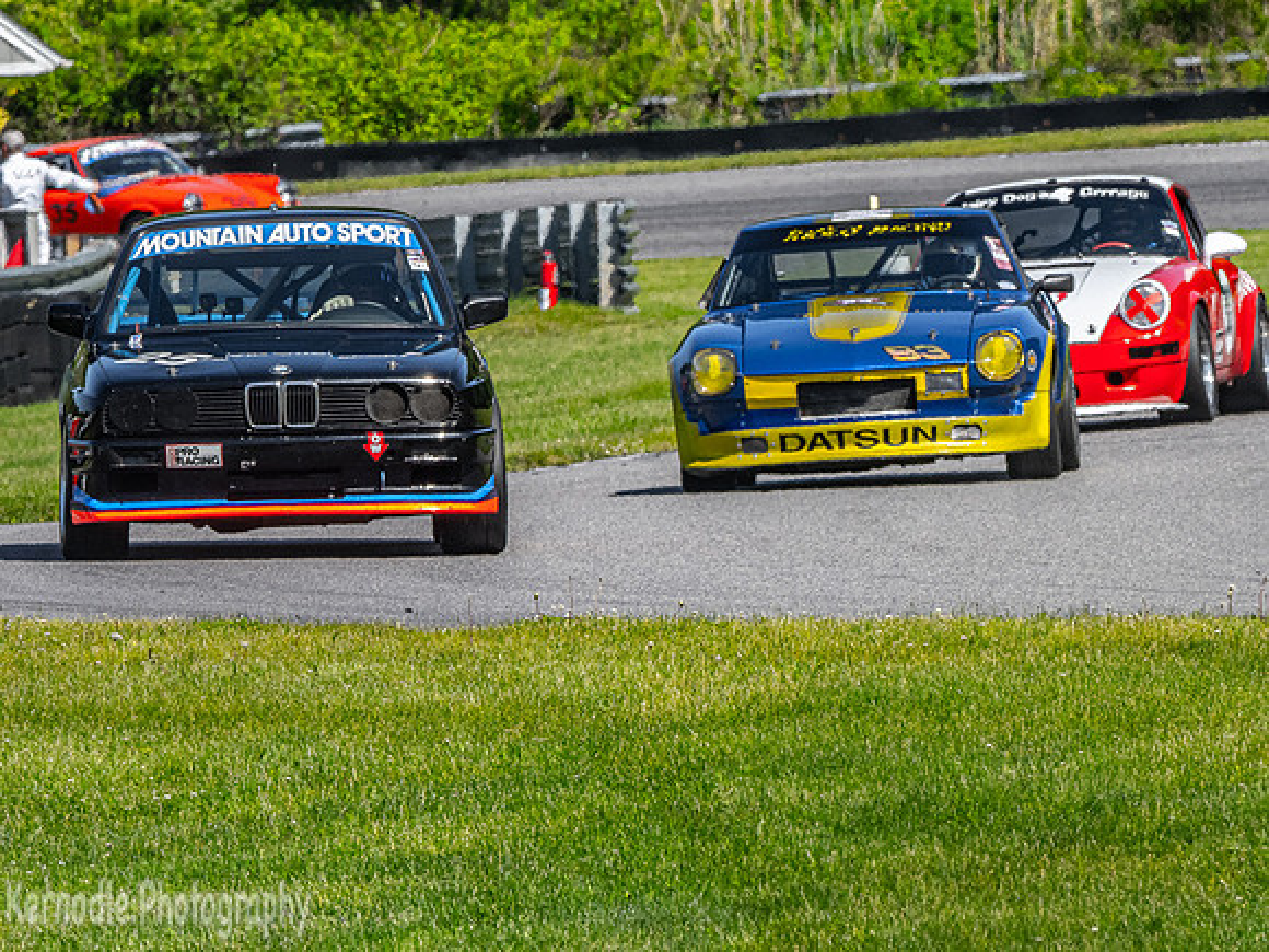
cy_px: 513
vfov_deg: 1.8
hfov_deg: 2.4
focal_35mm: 829
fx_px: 30391
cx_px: 875
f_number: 10
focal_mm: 300
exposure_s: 1/640
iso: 400
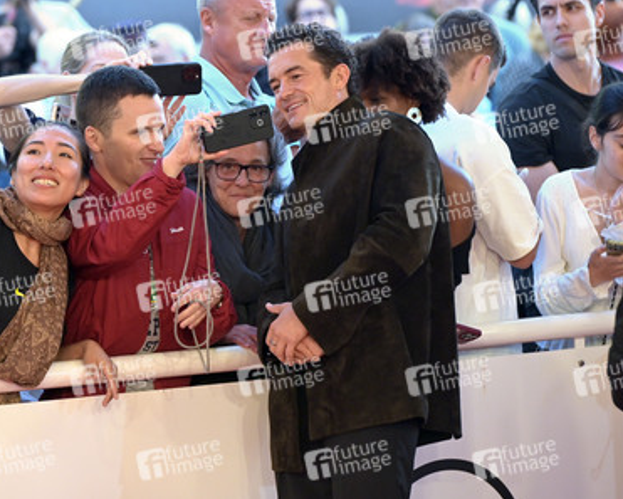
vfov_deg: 6.8
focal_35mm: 228
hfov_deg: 8.5
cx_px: 303
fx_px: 4205
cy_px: 250
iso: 1250
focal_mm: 200
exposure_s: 1/400
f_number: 5
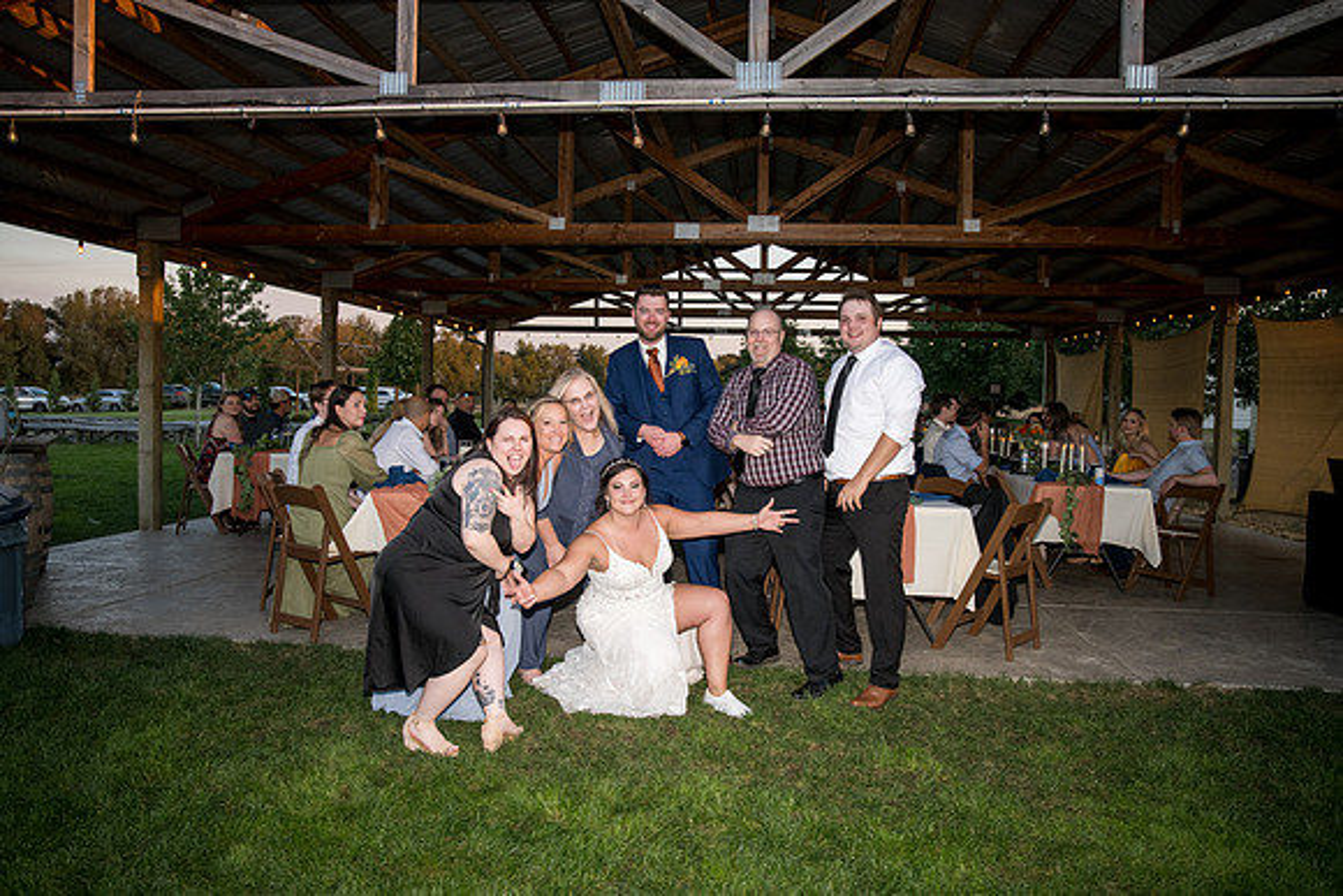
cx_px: 672
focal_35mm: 27
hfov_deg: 67.4
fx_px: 1007
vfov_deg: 48.0
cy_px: 448
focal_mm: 27
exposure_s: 1/400
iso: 400
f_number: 4
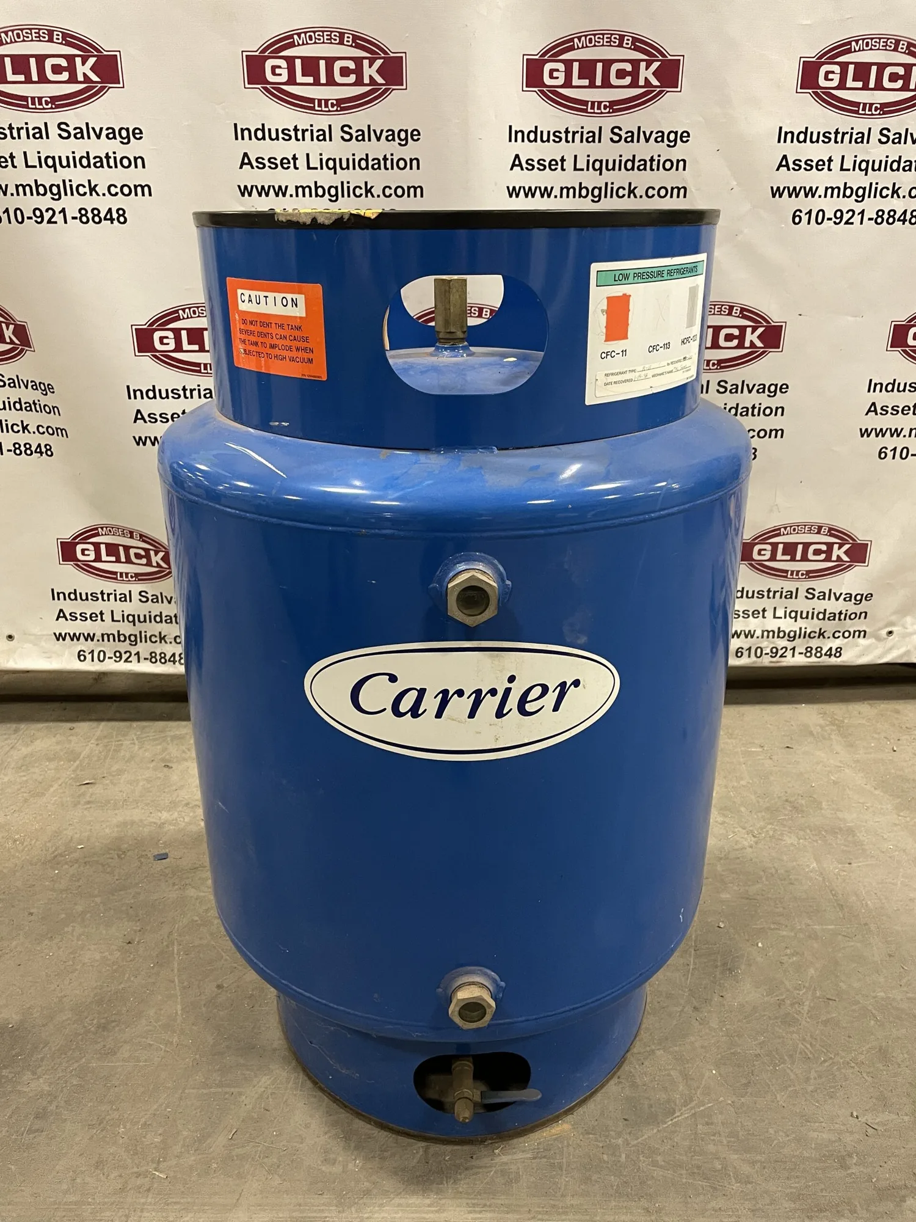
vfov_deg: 67.3
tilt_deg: -22.5
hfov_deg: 53.1
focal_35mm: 26
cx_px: 458
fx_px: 917
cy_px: 611
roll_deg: +1.5
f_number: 1.6
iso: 400
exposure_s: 1/40
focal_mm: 4.2
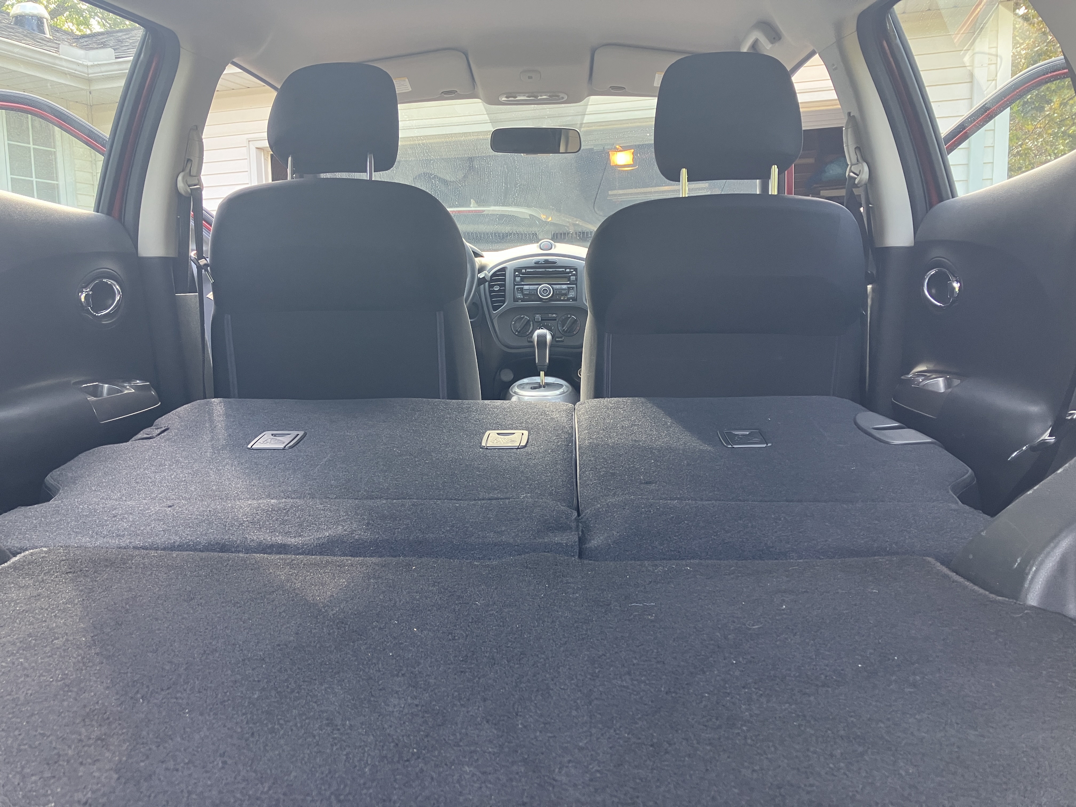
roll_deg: +0.9
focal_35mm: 28
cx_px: 538
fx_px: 870
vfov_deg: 49.7
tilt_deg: -4.8
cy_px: 404
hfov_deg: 63.4
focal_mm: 3.99
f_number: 1.8
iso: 64
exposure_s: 1/60
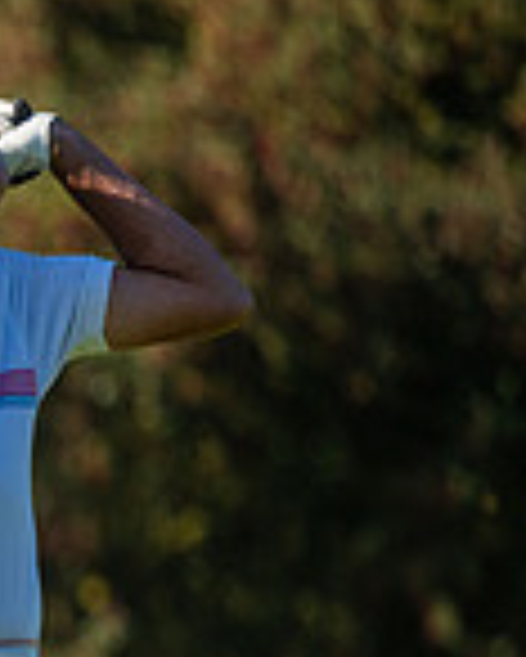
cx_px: -760
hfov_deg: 1.4
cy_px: 790
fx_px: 21772
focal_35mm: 1120
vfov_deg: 1.7
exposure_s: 1/2000
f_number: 4.5
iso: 250
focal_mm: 300
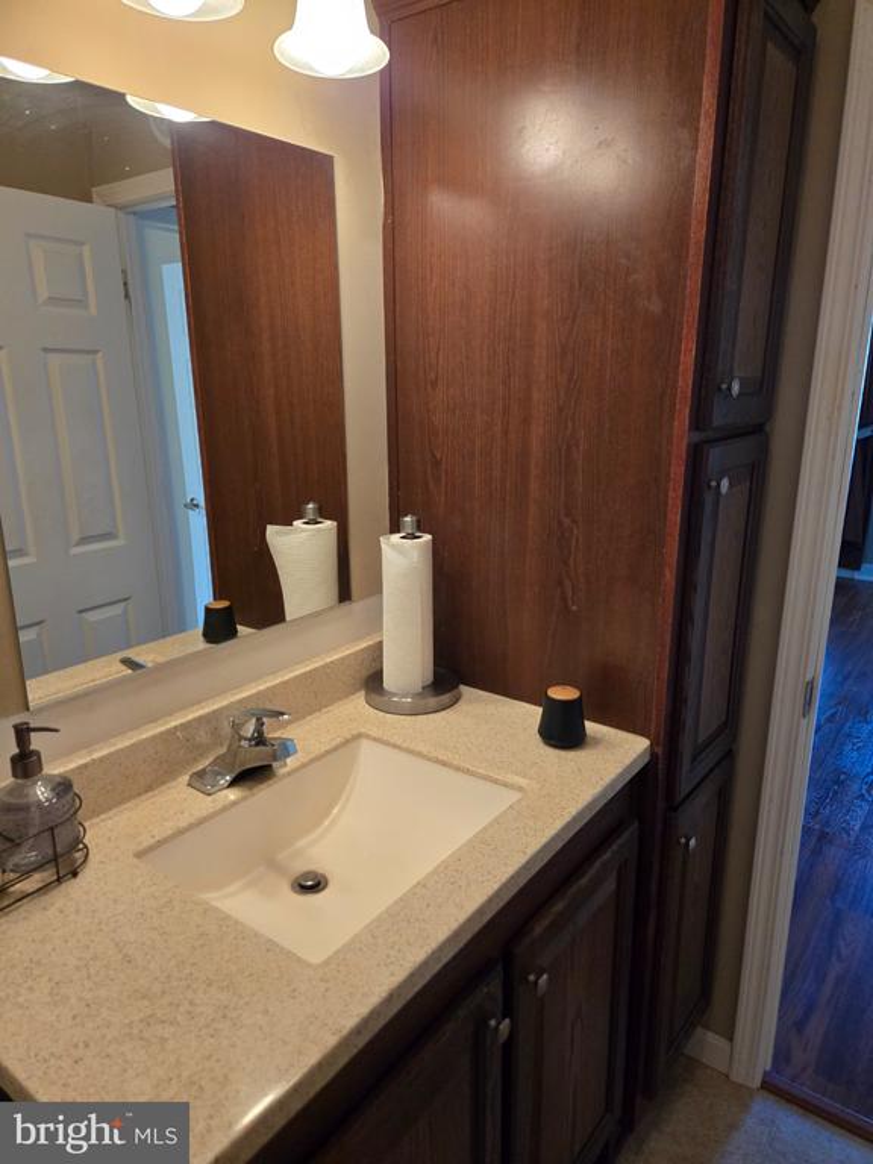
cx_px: 436
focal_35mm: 23
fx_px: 773
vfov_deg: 73.9
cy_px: 582
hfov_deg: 58.9
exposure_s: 1/120
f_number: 1.8
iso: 500
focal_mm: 5.4
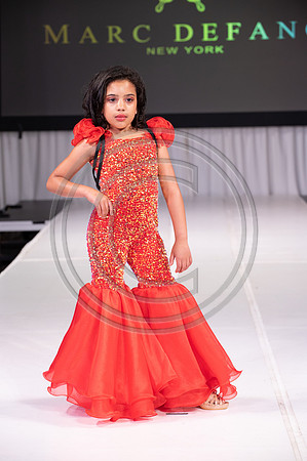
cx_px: 154
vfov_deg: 18.3
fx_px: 1436
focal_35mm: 112
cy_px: 230
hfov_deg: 12.2
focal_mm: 112
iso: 2000
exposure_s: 1/400
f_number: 5.6
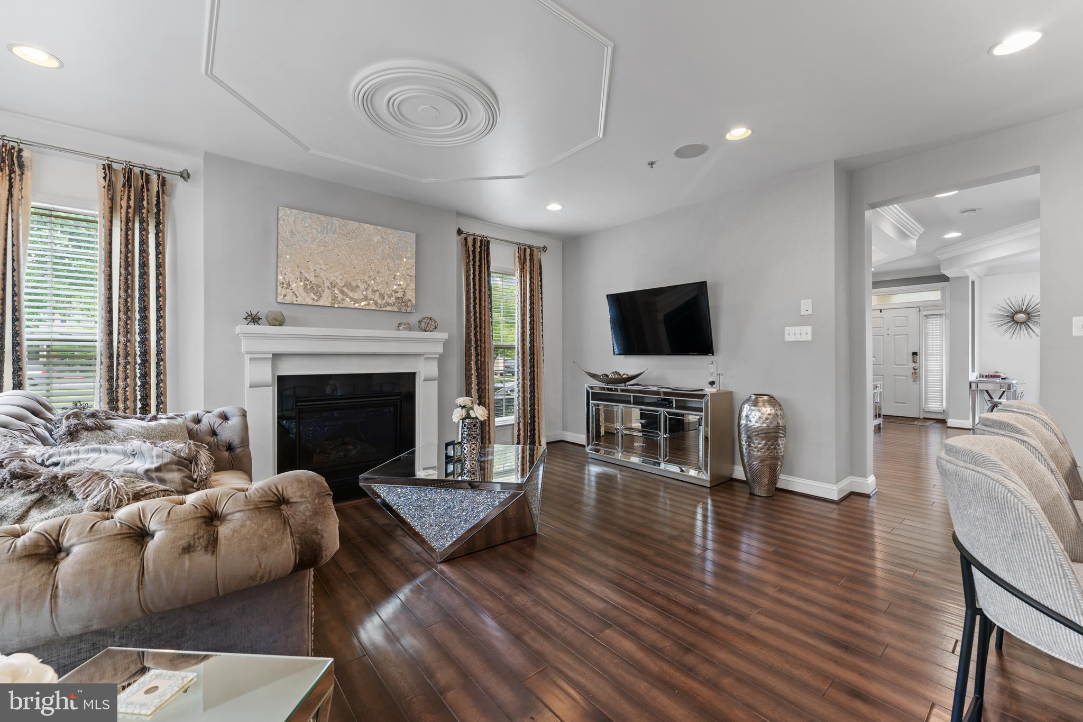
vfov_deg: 81.2
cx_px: 542
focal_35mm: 14
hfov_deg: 104.3
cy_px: 361
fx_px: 421
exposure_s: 1.3
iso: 100
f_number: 8
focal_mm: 14
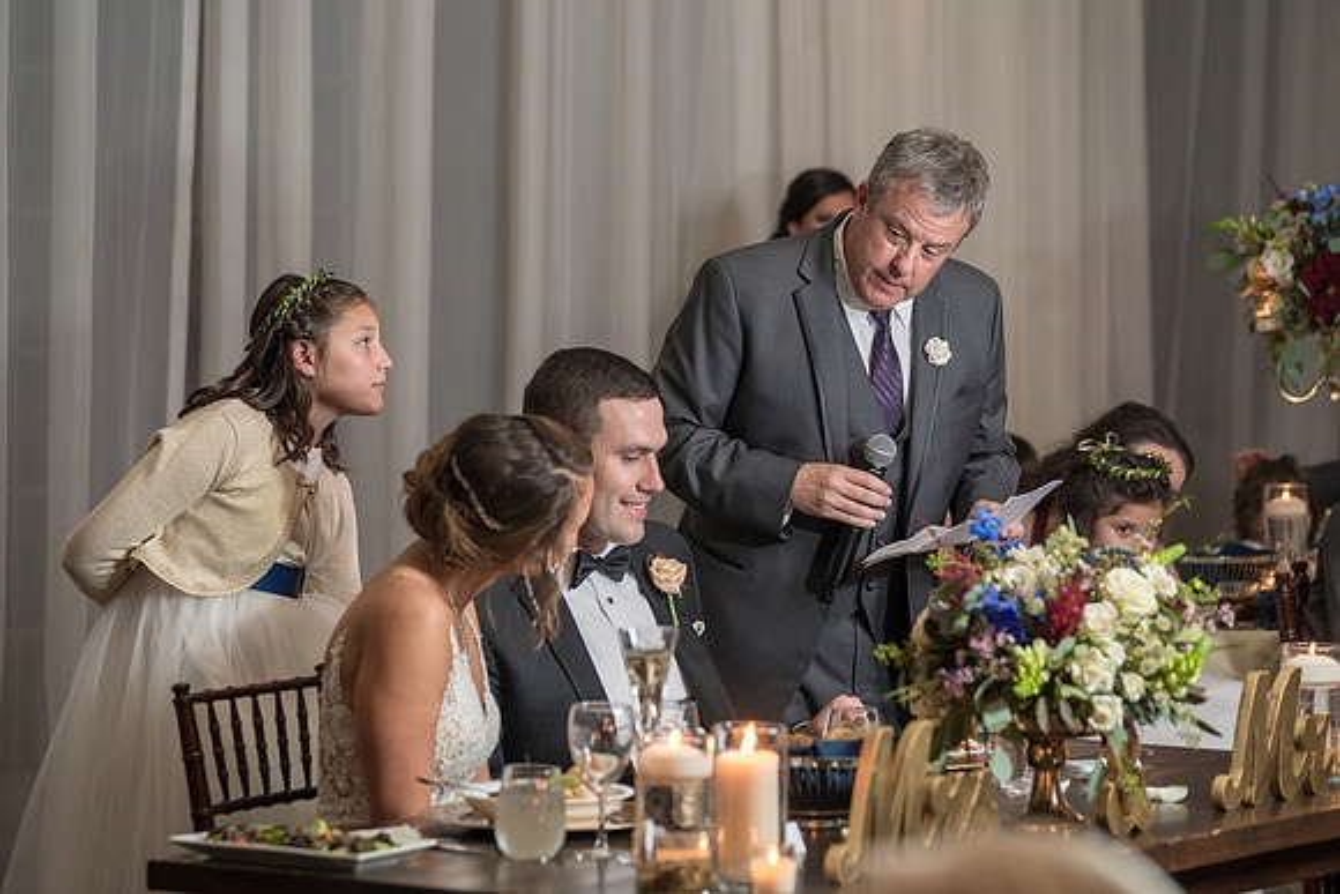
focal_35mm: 126
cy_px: 447
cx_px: 670
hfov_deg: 16.3
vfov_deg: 10.9
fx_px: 4691
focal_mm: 126
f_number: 4
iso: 2000
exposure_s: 1/200
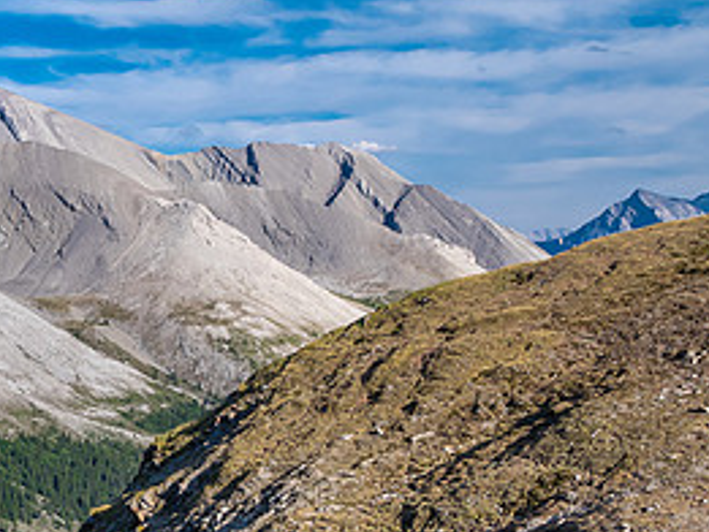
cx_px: 14
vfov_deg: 20.4
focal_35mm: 71
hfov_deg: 26.1
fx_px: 1455
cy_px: 468
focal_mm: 16
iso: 200
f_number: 8
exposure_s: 1/125
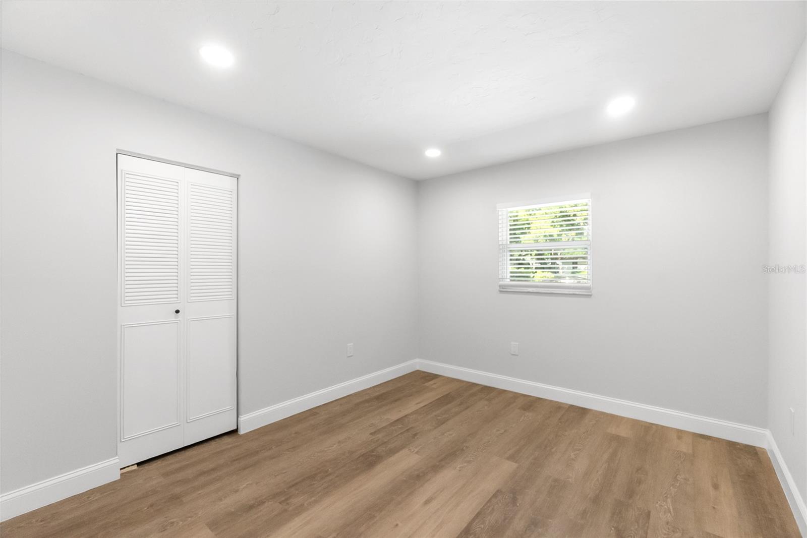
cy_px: 269
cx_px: 404
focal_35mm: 15
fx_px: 336
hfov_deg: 100.4
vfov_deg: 77.3
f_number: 4
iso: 2000
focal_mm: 10
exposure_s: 1/500
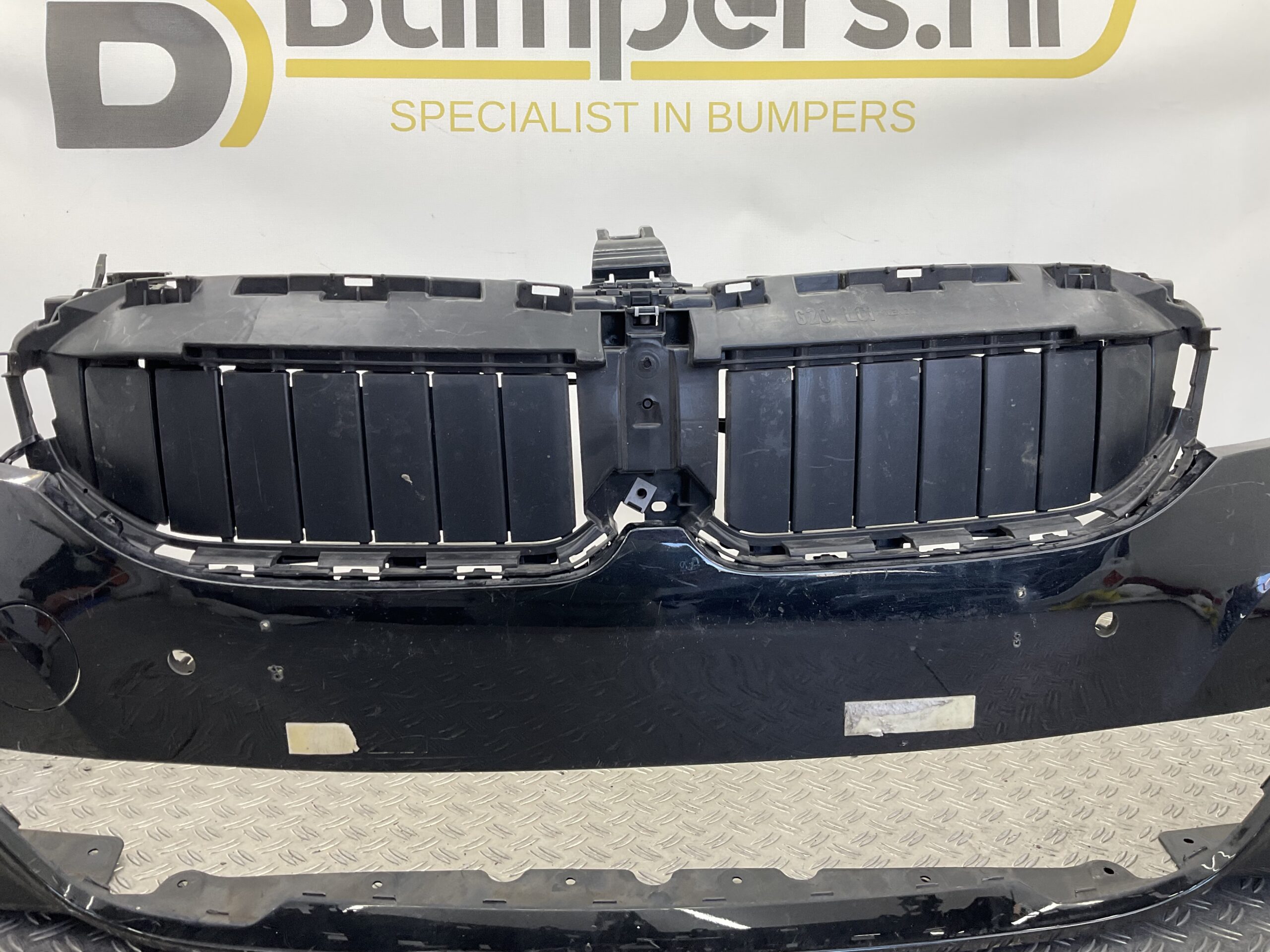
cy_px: 476
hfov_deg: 61.7
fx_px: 1064
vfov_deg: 48.2
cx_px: 635
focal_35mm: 29
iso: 40
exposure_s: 1/120
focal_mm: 3
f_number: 1.8
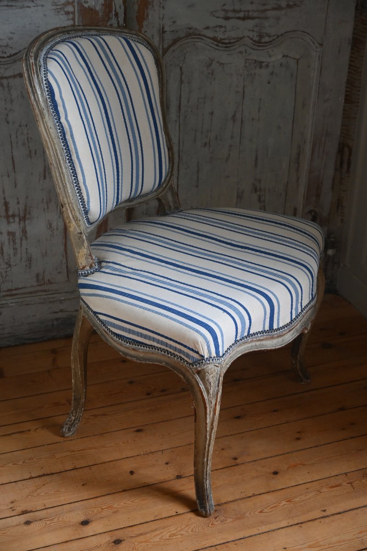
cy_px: 276
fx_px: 722
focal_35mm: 47
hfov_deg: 28.5
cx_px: 184
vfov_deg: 41.7
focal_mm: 31.5
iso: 1400
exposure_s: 1/125
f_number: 4
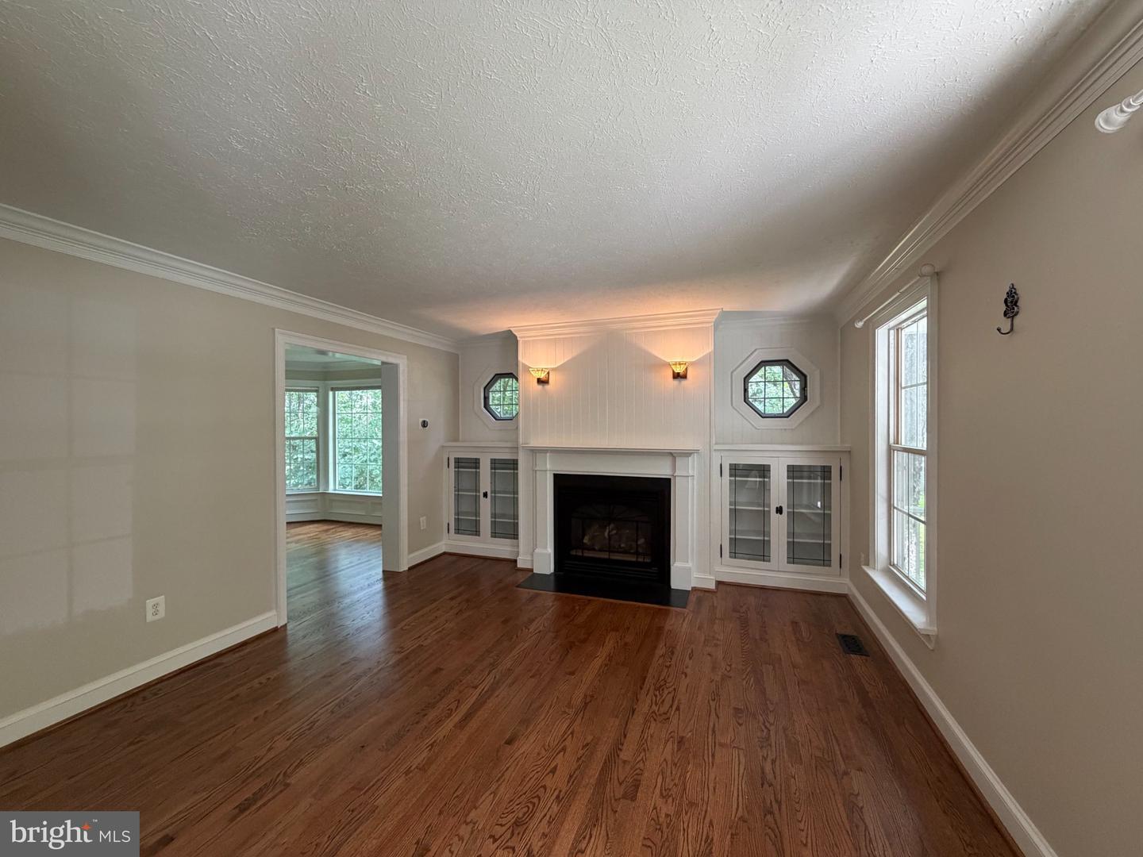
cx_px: 572
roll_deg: +0.1
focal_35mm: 14
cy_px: 428
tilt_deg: +0.2
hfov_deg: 102.1
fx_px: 462
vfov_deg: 85.7
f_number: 2.2
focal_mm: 2.22
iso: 320
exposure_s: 1/120
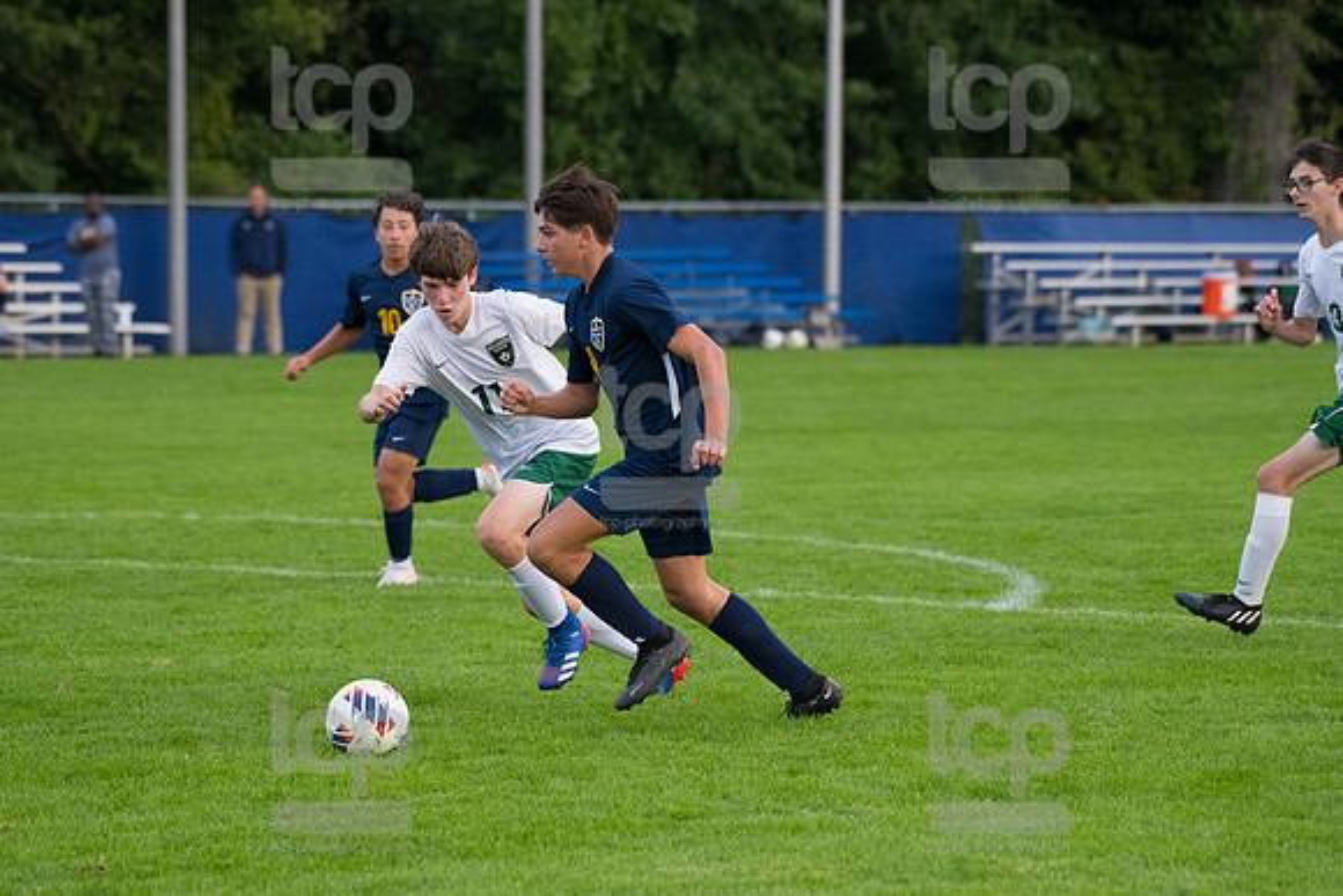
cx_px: 672
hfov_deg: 10.3
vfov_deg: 6.9
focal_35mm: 200
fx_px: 7463
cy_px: 448
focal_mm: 200
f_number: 5.6
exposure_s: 1/2000
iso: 3200
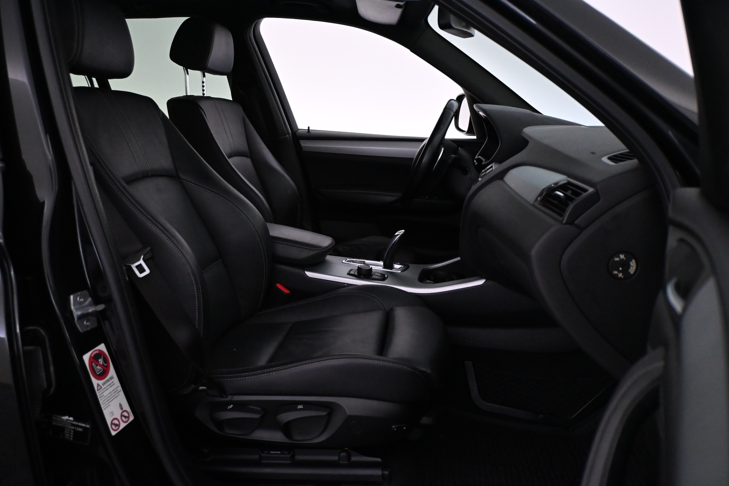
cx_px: 364
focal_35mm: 30
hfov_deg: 61.9
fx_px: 607
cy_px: 243
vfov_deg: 43.6
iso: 3200
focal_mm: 20
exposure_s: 1/100
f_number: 3.8
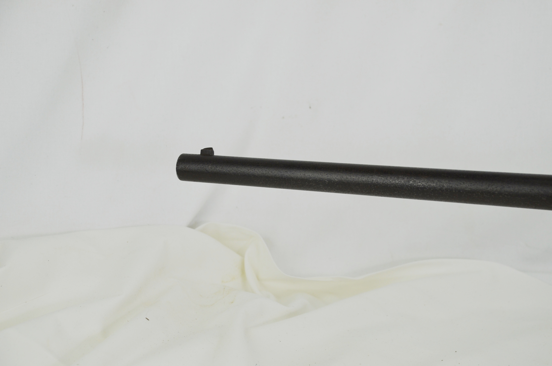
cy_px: 183
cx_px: 276
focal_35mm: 87
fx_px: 1331
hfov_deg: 23.4
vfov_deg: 15.6
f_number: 5
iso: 400
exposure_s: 1/250
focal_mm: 58
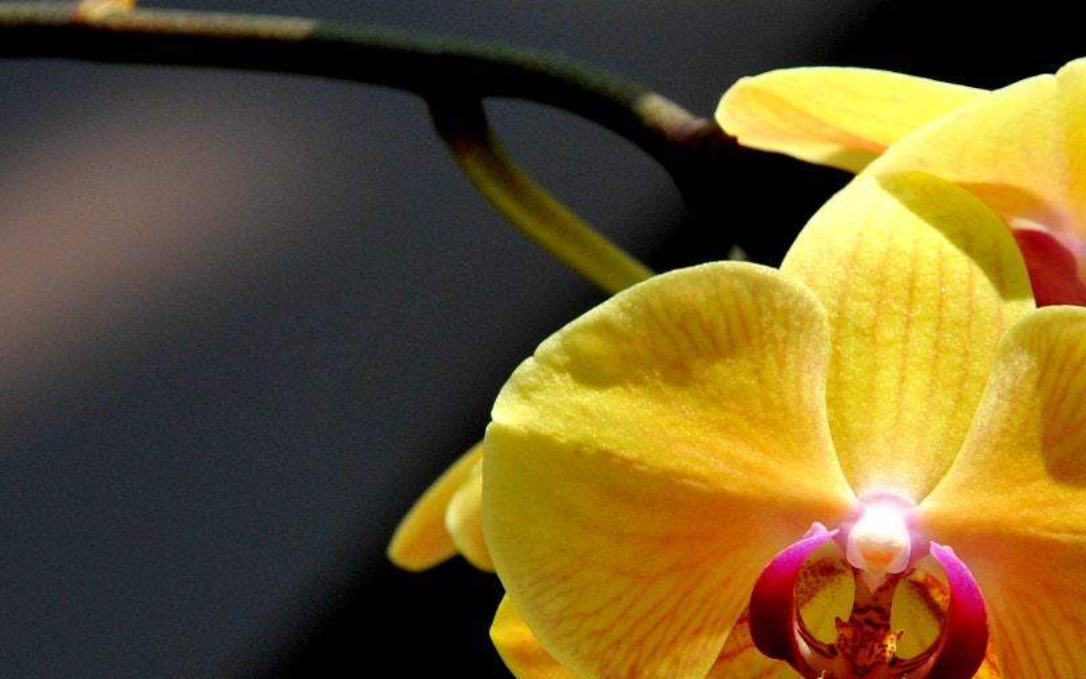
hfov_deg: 2.7
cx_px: 857
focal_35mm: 770
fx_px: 22796
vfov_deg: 1.7
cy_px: 449
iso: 200
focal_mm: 200
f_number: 9
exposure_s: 1/320
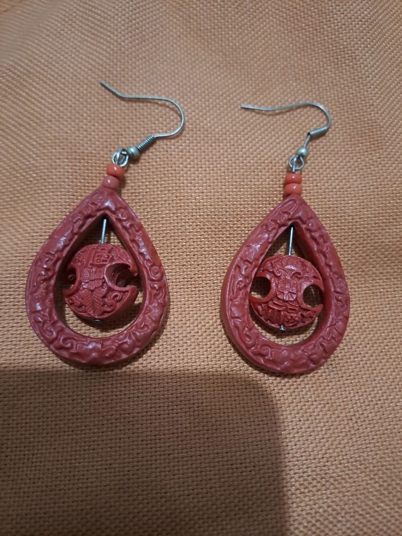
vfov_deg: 69.4
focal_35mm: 25
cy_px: 268
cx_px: 201
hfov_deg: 54.9
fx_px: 387
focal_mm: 4.65
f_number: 1.8
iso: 800
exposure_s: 1/20
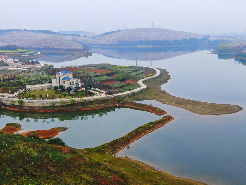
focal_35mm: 47
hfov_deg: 40.4
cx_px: 123
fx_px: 334
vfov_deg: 30.9
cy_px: 92
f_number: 3.8
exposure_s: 1/15
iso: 250
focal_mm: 8.42
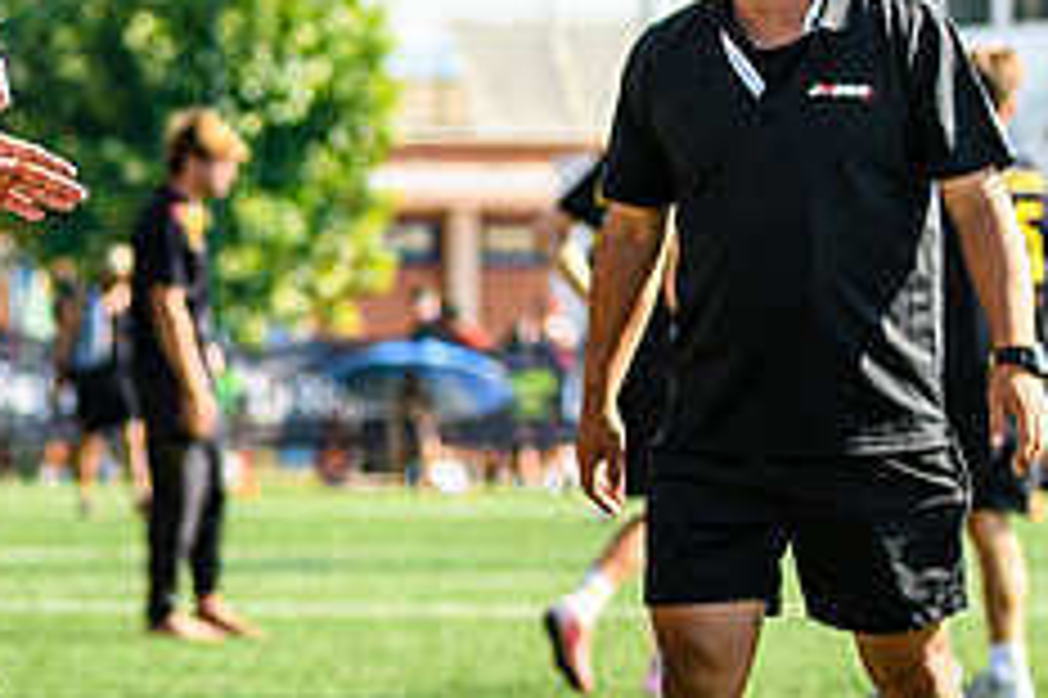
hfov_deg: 4.7
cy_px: 500
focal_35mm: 435
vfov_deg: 3.2
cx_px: -269
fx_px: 12654
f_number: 3.2
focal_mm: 86
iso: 125
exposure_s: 1/1600
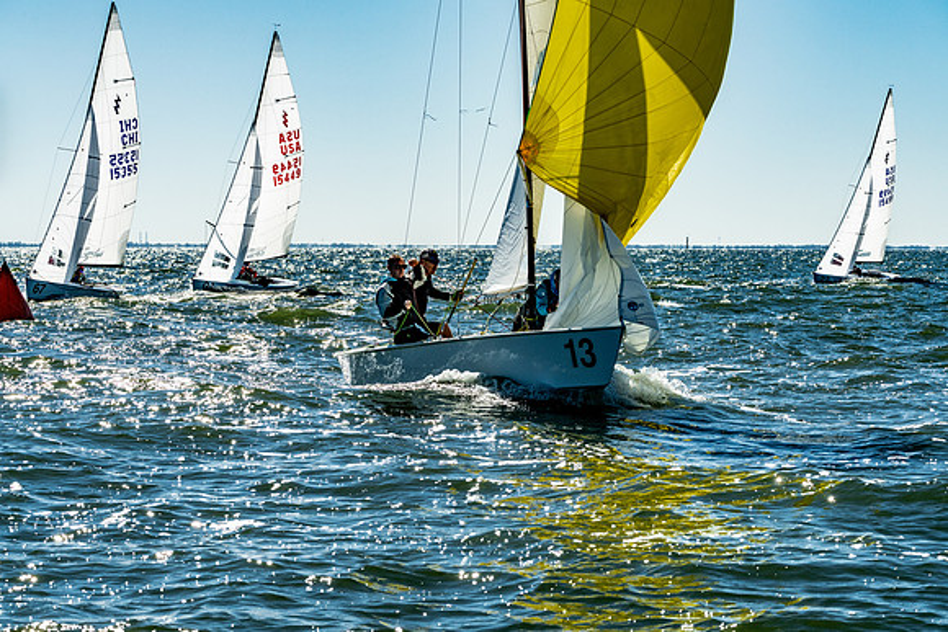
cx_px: 474
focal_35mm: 128
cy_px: 316
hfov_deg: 16.0
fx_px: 3376
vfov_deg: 10.7
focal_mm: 126
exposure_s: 1/2000
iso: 500
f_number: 11
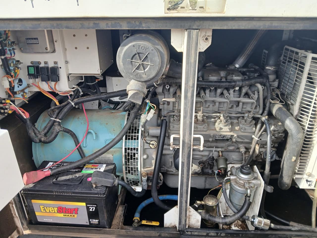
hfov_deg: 67.3
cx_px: 158
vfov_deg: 53.1
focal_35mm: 26
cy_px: 119
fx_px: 238
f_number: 1.8
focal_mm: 4
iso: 32
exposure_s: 1/120
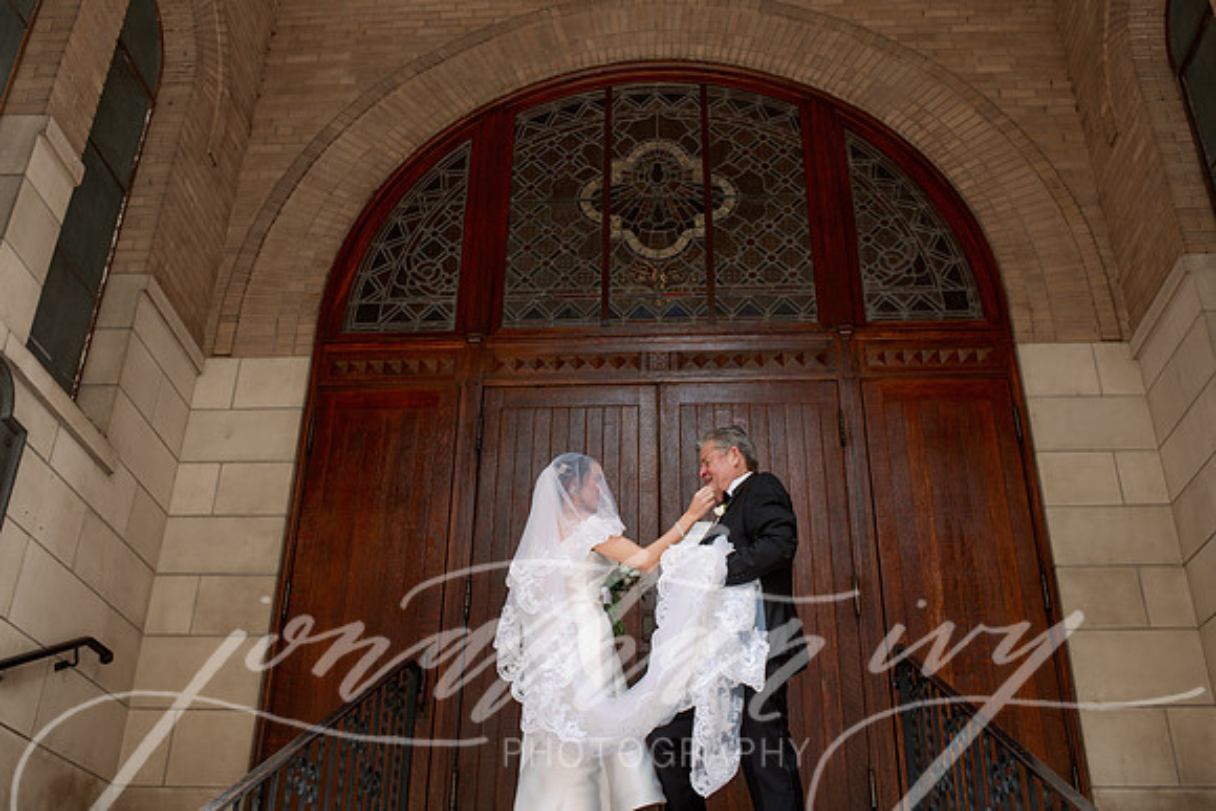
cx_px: 608
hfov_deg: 54.4
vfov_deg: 37.9
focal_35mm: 35
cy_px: 406
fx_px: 1182
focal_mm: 35
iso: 100
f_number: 4
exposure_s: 1/125
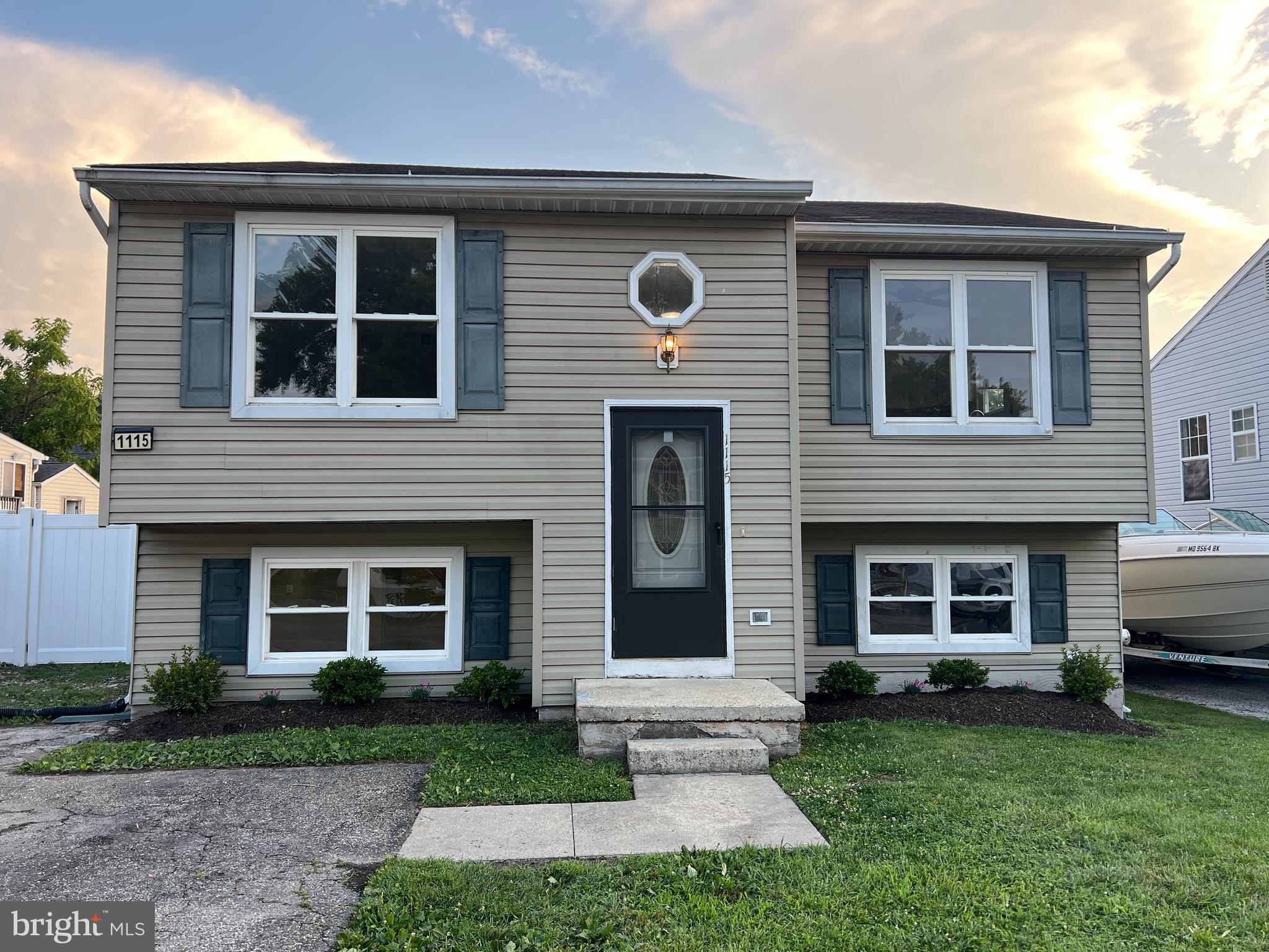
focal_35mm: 26
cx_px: 634
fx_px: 953
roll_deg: +0.9
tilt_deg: +5.3
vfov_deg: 53.1
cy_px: 476
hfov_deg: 67.3
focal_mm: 5.7
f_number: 1.5
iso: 40
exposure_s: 1/199
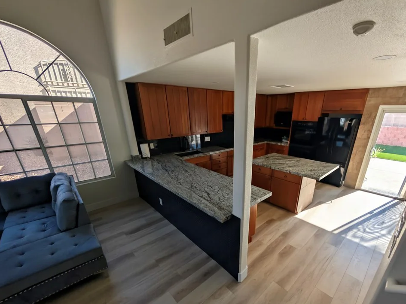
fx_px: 152
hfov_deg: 106.2
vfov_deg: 89.8
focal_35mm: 13
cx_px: 205
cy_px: 157
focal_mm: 2.02
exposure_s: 1/490
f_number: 1.7
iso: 42
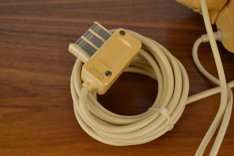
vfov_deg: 28.1
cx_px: 117
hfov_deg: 41.1
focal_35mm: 48
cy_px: 78
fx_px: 312
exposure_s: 1/125
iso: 220
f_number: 5.6
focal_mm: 32
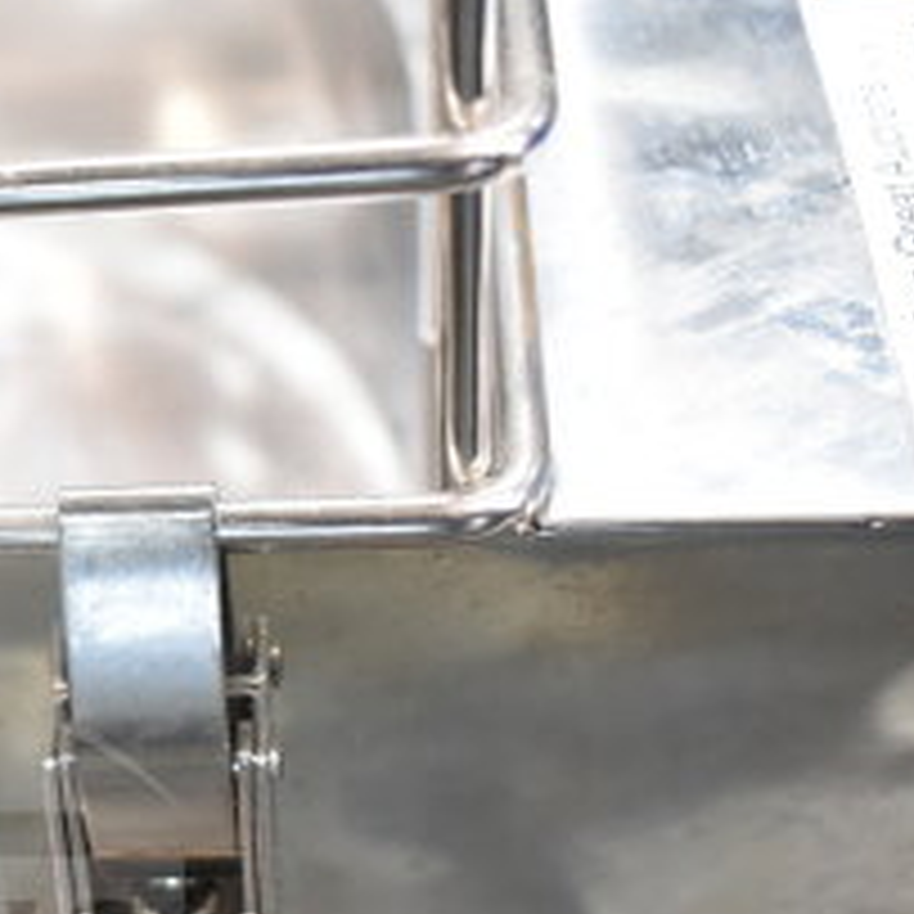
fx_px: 2637
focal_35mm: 88
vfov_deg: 19.5
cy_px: 714
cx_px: -324
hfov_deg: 18.1
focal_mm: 23
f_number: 3.8
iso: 1000
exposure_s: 1/40
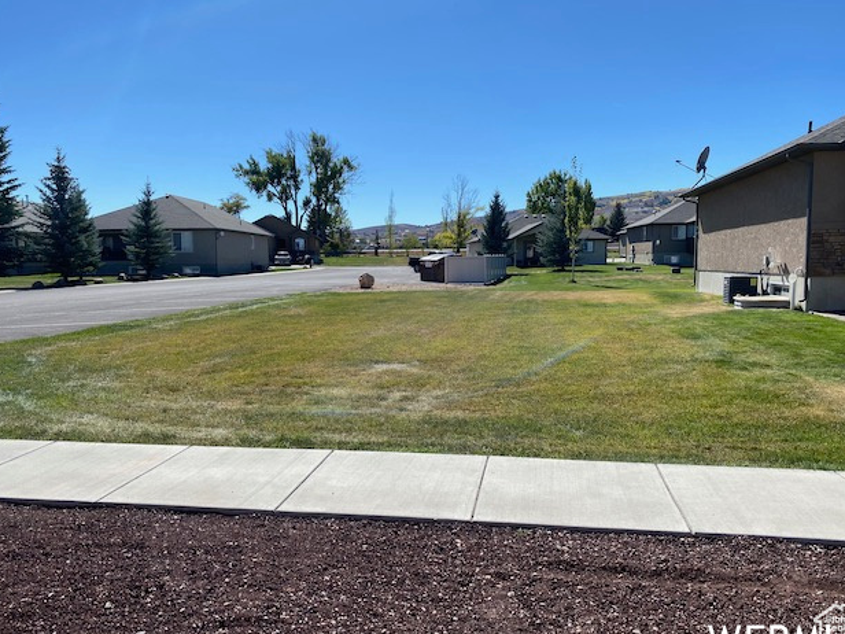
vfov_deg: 51.3
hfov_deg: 65.3
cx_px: 429
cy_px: 328
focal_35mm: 27
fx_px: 659
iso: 32
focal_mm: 4.25
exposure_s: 1/3497
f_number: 1.8
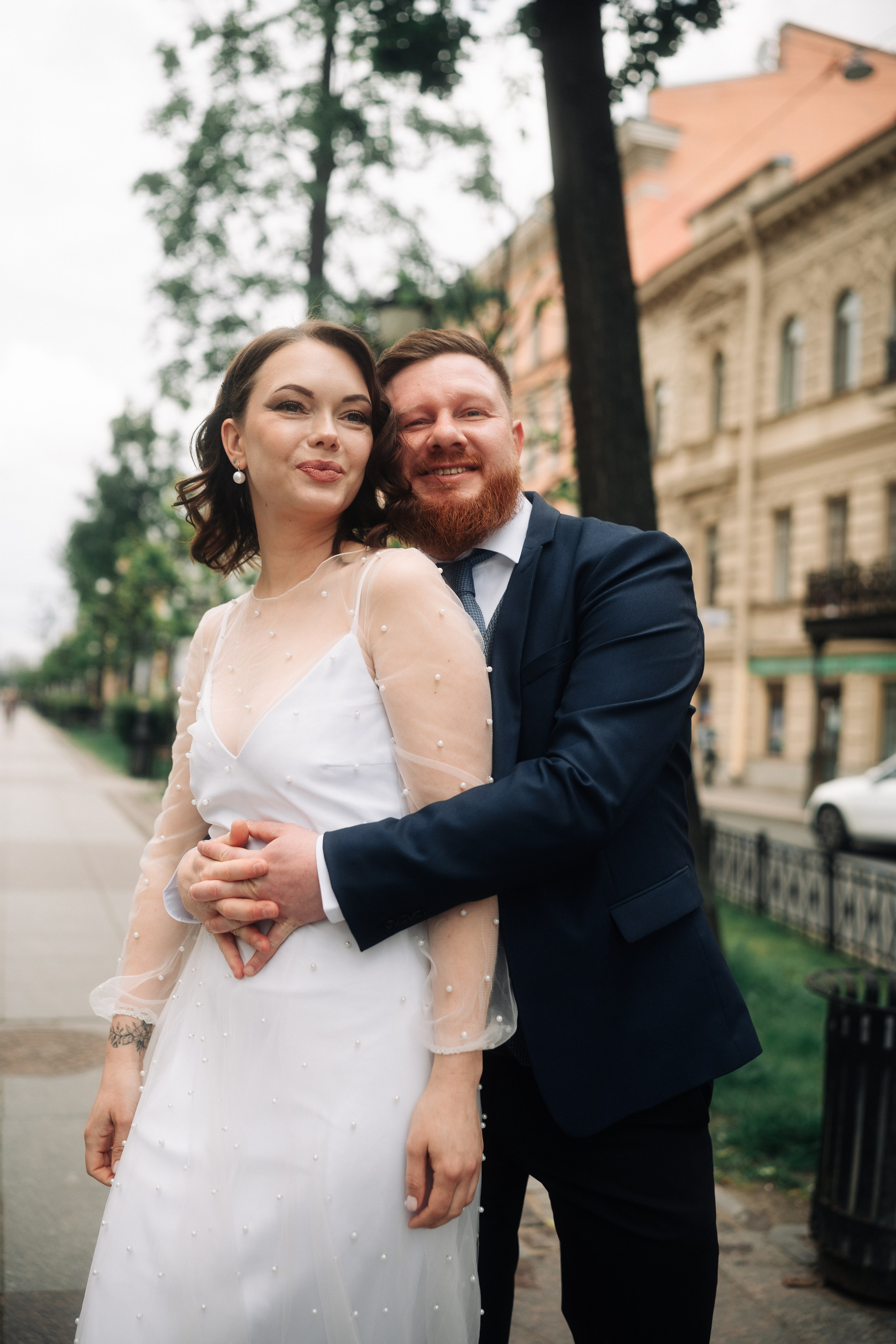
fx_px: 1307
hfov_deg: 37.9
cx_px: 448
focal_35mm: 35
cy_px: 672
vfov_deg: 54.4
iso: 160
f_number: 2
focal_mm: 35
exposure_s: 1/500
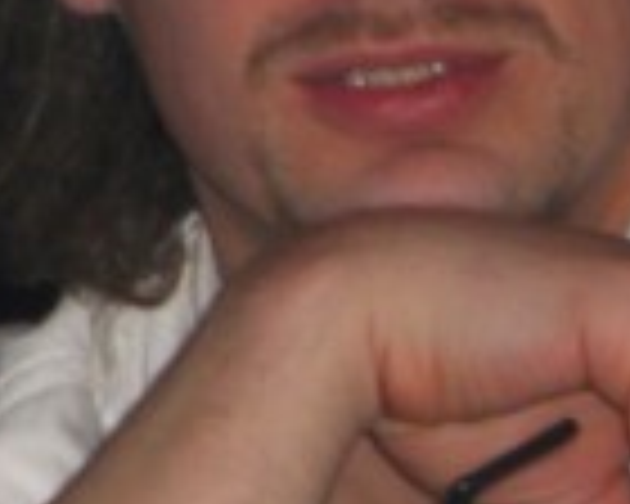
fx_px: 8297
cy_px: 220
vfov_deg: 3.5
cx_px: -634
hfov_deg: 4.3
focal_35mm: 445
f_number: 4.4
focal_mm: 16.6
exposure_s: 1/60
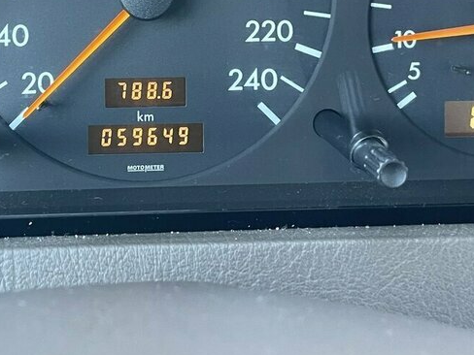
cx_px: 137
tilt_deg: -17.2
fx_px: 876
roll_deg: -1.6
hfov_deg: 29.9
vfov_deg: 21.8
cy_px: -26
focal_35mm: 64
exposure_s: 1/60
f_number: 1.6
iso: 250
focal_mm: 4.2
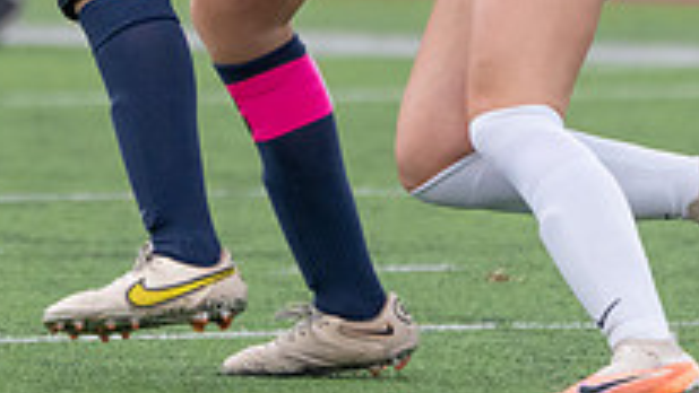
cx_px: 47
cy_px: -143
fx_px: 26623
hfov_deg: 1.5
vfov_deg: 0.8
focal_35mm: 1436
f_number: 5.6
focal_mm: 400
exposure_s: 1/1250
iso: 1600
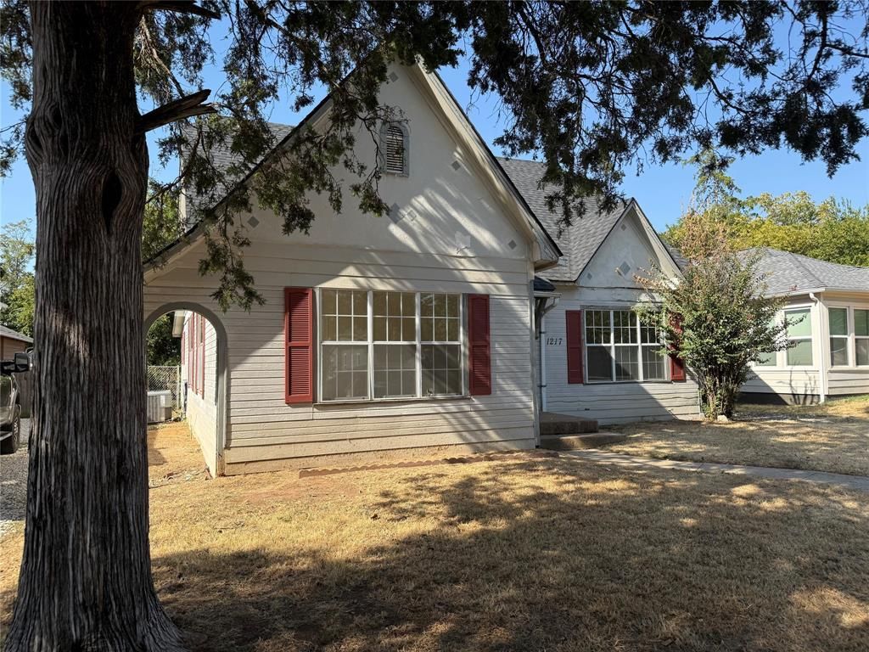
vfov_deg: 56.8
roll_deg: +0.0
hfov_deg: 71.6
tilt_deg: +3.8
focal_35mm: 24
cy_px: 326
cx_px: 434
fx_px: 602
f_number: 1.78
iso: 80
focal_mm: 6.76
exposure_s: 1/2053
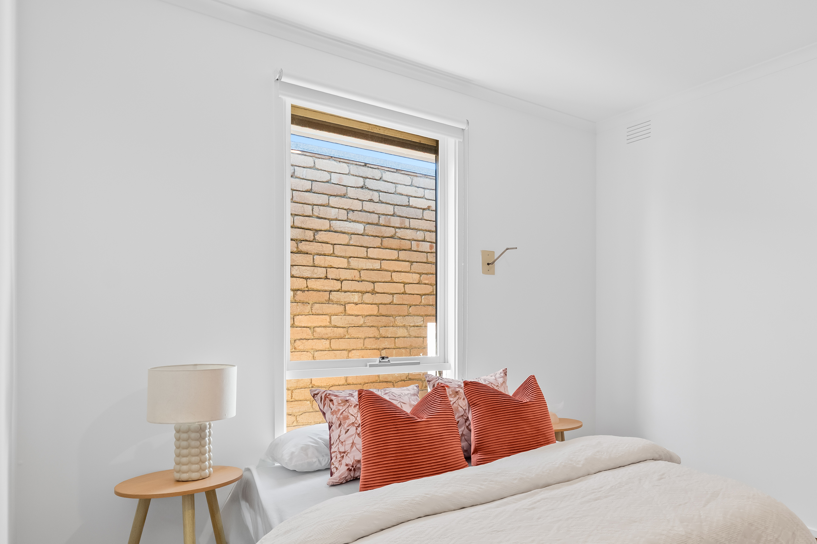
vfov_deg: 52.9
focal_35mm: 24
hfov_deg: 69.2
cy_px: 315
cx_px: 607
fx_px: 545
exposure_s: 1/5
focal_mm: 16
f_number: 8
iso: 400
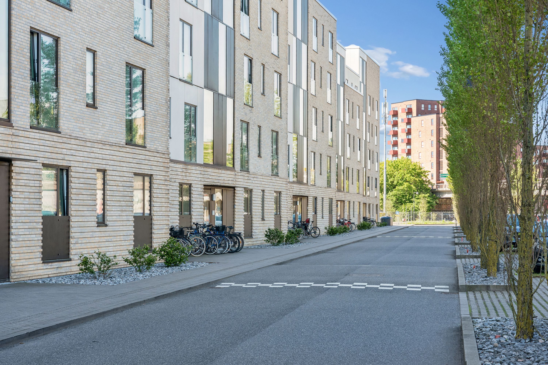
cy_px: 182
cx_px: 274
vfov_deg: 19.5
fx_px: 1065
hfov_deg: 28.8
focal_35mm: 70
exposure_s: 1/100
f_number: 10
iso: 400
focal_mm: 70
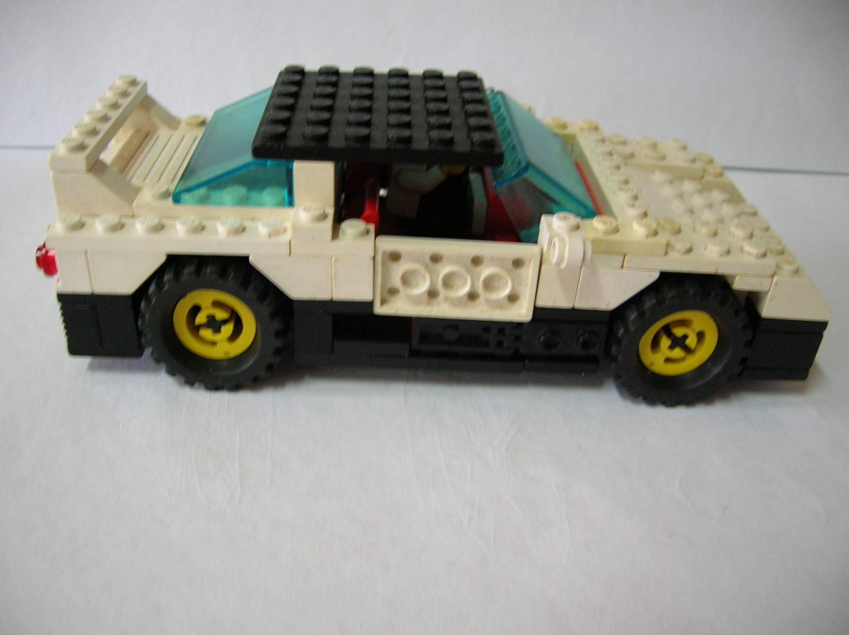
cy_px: 318
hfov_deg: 54.0
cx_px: 424
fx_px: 833
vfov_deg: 41.7
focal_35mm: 34
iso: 100
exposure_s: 1/6.6
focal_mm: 5.7
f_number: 2.9
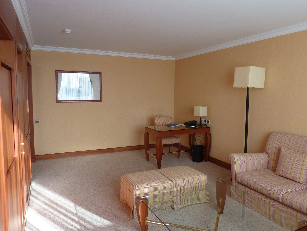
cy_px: 116
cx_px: 154
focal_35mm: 25
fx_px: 222
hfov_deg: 69.4
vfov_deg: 54.9
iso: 80
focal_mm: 4.1
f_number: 3.3
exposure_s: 1/30
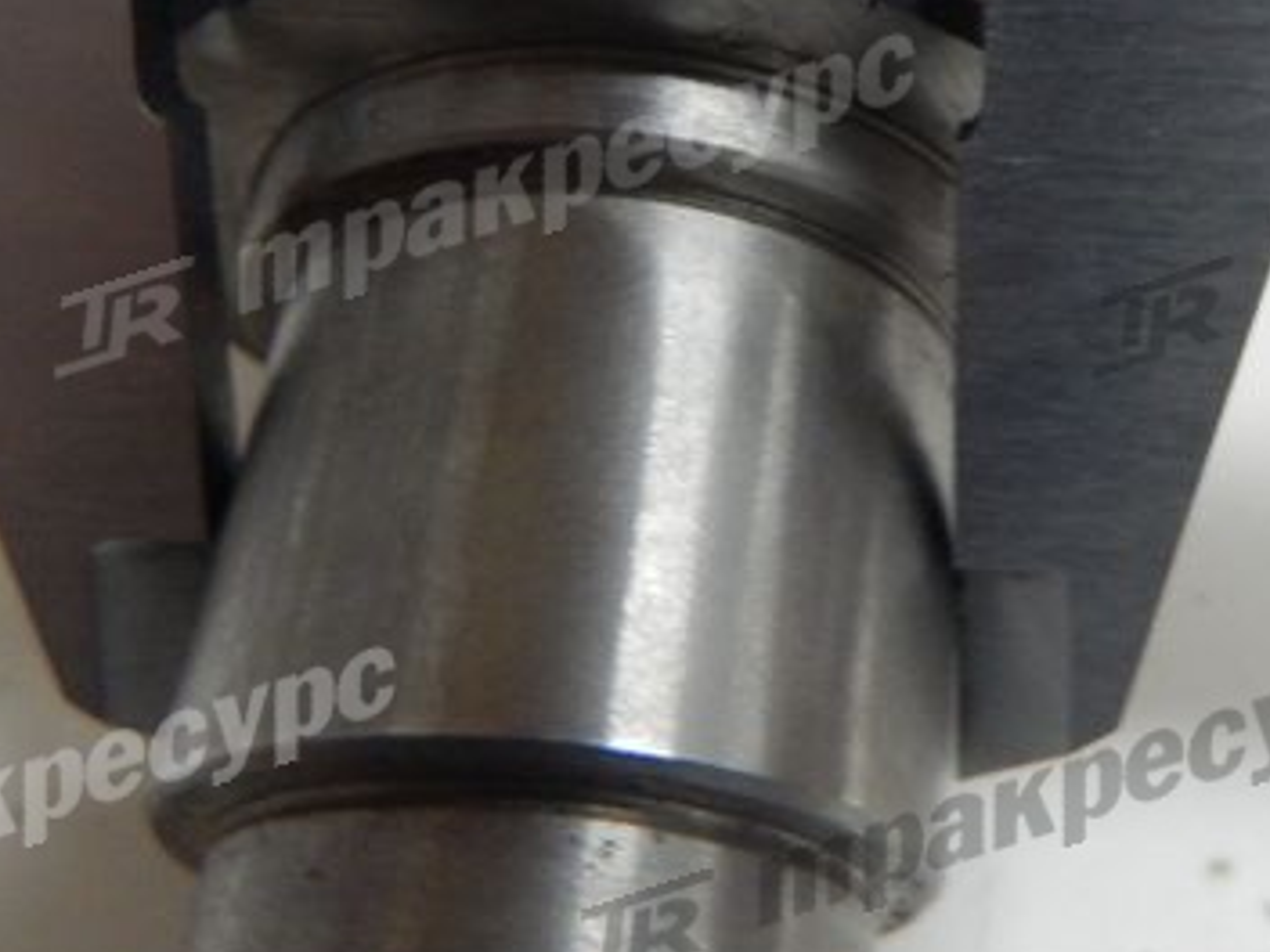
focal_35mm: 50
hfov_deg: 37.6
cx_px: 888
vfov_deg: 27.8
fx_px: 1834
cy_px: 65
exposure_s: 1/25
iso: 400
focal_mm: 4
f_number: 3
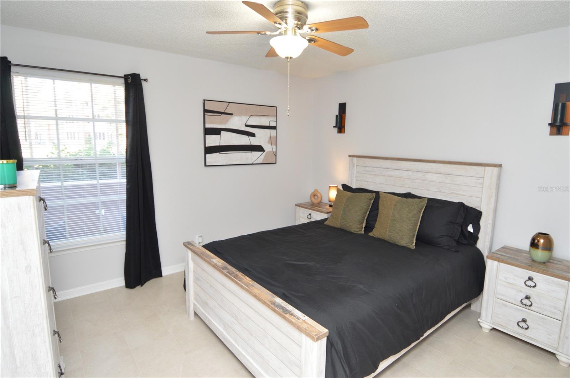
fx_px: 285
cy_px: 189
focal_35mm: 18
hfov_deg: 90.1
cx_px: 285
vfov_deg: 67.3
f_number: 4
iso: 500
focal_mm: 12
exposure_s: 1/60
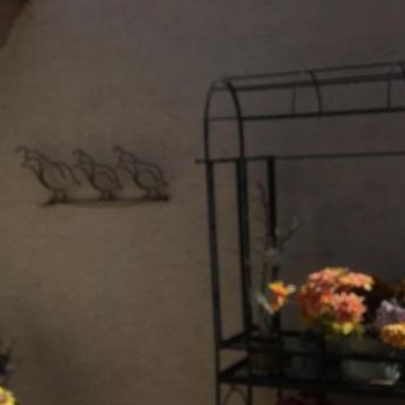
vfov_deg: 22.9
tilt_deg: -2.4
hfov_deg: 20.6
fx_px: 993
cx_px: -153
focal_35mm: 75
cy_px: 280
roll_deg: +0.9
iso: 32
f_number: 2.2
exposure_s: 1/5650
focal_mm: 4.15
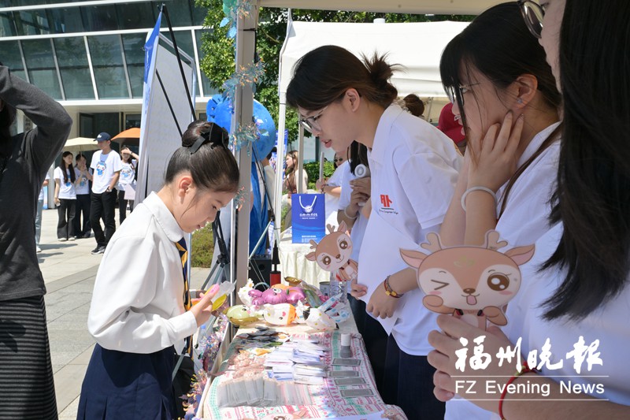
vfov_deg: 37.8
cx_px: 315
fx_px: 612
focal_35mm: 35
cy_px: 210
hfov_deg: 54.4
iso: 400
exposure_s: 1/320
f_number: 14
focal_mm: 35
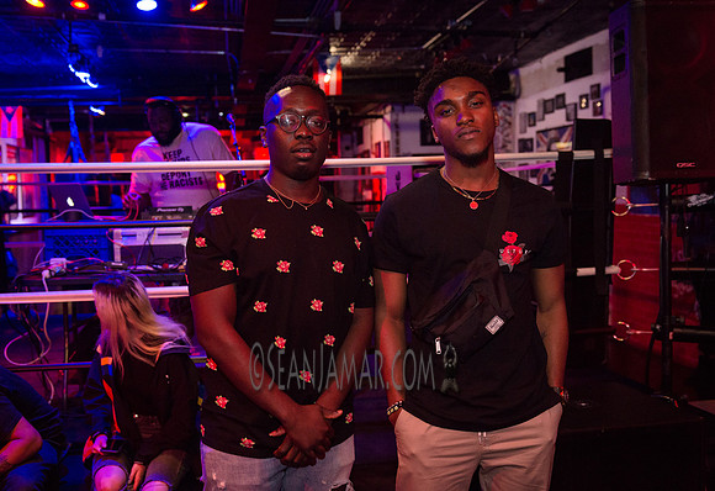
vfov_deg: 33.8
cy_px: 255
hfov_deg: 47.8
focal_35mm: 40
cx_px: 346
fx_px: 807
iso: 3200
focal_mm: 38
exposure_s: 1/400
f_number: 3.5
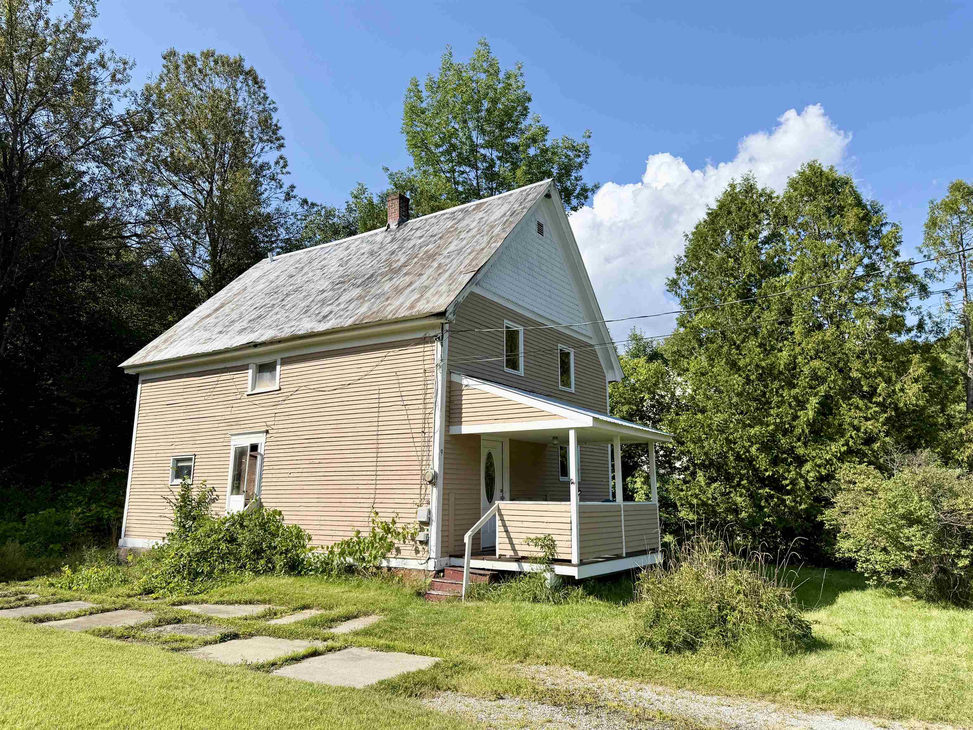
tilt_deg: +11.3
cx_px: 486
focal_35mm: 24
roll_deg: +1.0
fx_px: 675
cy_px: 365
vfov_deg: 56.8
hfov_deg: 71.6
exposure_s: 1/4673
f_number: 1.78
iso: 80
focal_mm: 6.76
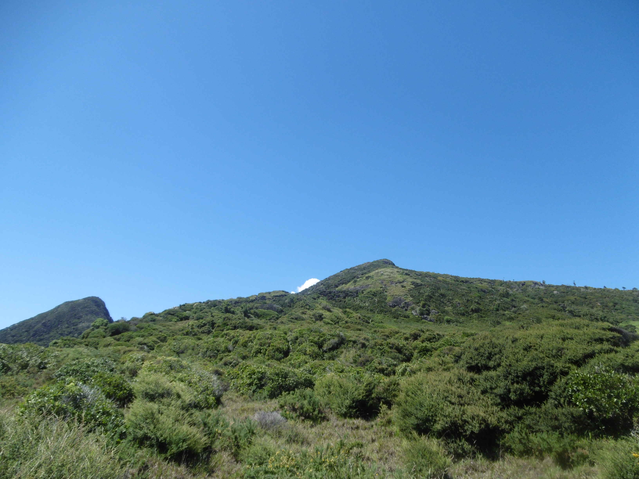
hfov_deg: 71.6
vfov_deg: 56.8
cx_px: 320
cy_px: 240
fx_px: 443
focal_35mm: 24
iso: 100
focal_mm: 4.3
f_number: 7.8
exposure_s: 1/200
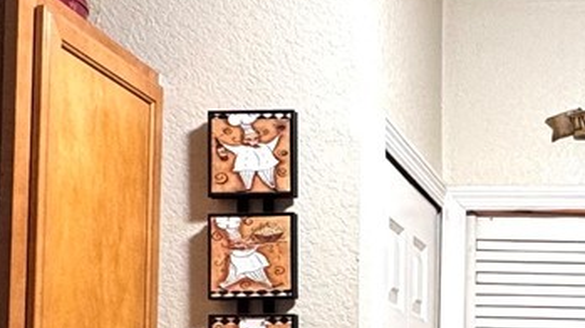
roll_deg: -0.1
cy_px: 390
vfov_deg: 16.5
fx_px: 1085
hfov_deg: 27.7
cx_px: 632
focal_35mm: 70
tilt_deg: +1.2
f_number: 2.2
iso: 250
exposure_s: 1/60
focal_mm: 2.22
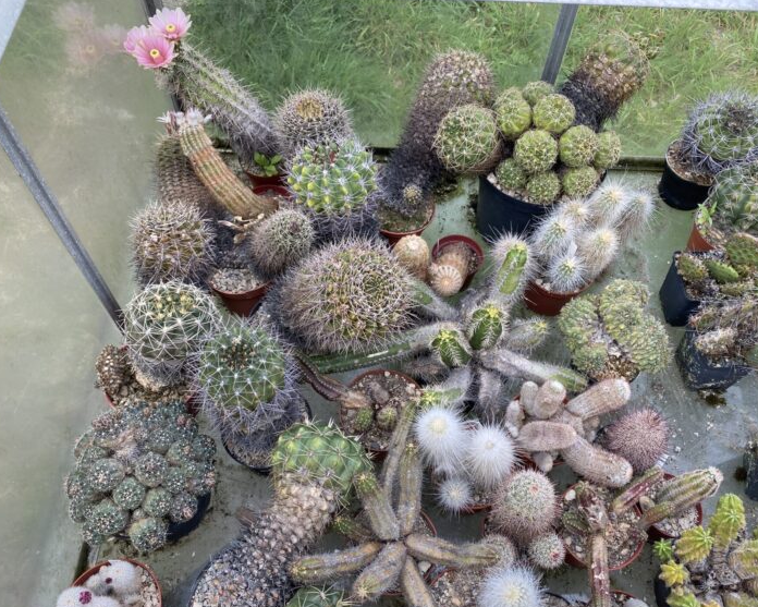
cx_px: 406
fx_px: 628
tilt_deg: -59.4
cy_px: 308
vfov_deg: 51.5
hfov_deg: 62.1
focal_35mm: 28
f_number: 1.8
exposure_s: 1/249
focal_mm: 4.25
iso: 32
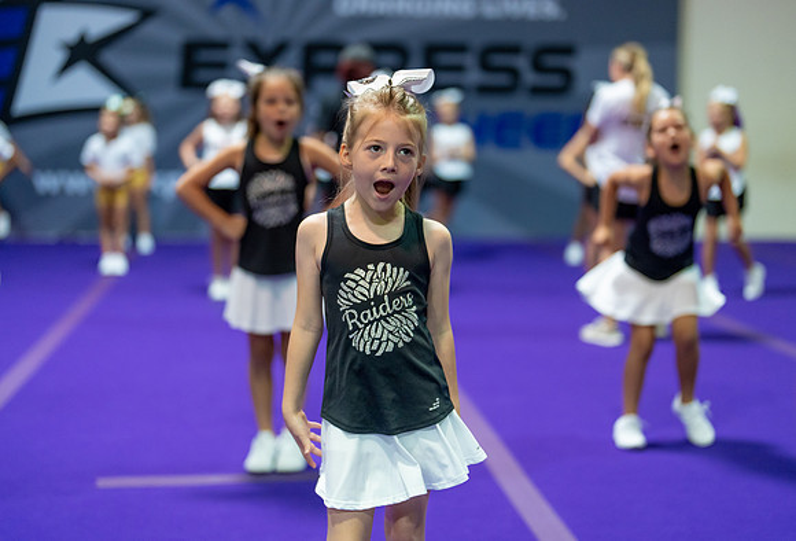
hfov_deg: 34.9
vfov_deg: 24.1
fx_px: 1267
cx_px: 400
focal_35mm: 57
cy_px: 247
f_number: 1.2
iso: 1250
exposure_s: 1/640
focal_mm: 50
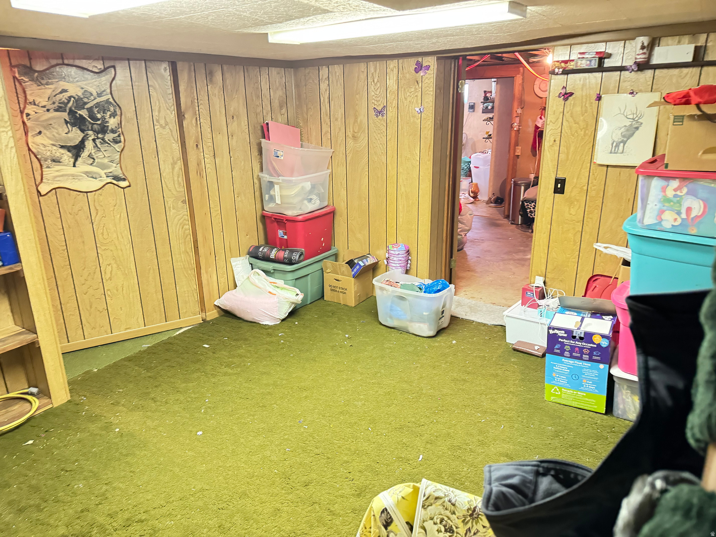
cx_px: 358
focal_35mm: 24
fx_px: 496
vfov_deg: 56.8
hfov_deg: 71.6
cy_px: 268
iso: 800
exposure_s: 1/40
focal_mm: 6.76
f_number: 1.78
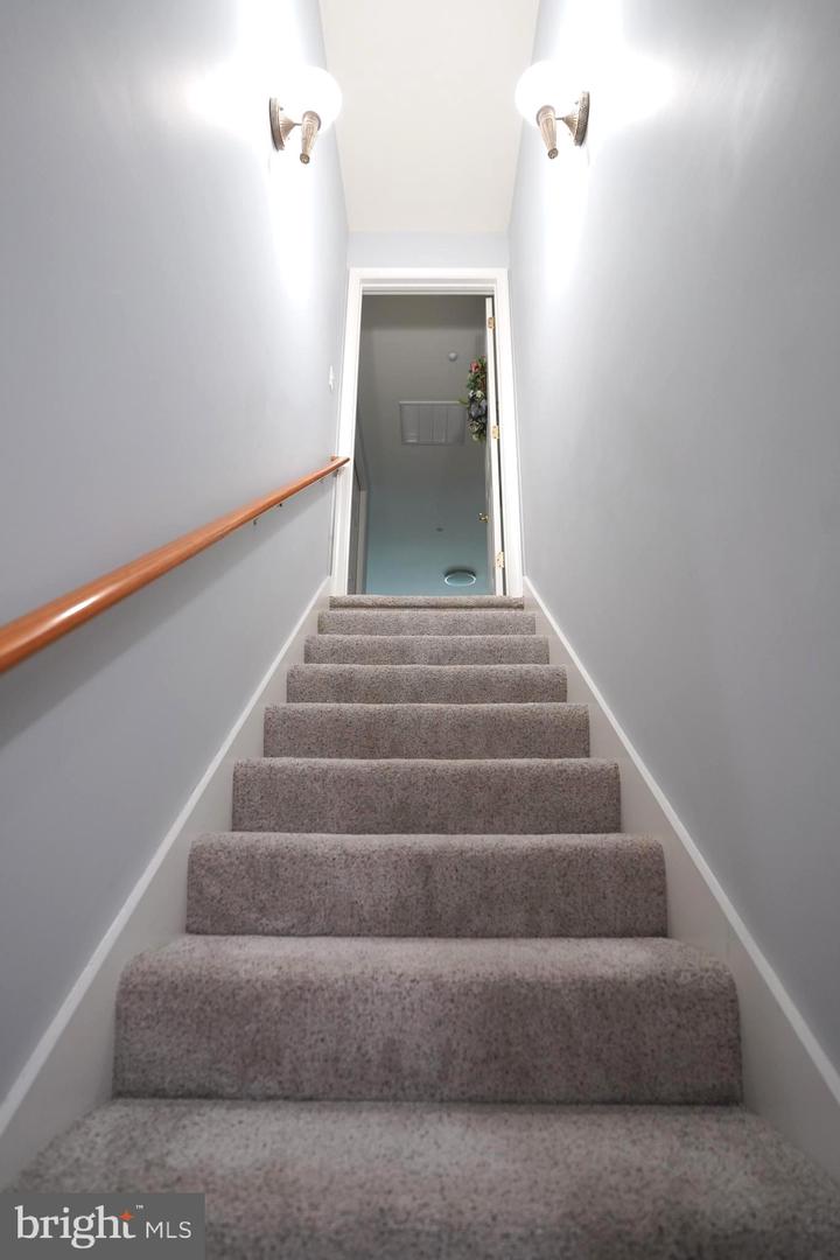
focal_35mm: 18
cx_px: 420
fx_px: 630
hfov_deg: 67.4
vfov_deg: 90.0
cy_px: 630
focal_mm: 18
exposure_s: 1/60
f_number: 2.8
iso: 800
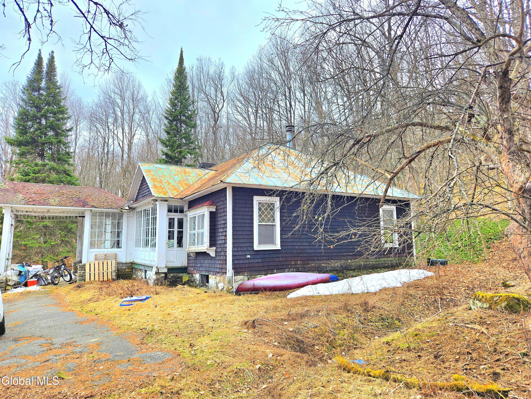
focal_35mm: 23
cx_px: 266
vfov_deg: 58.9
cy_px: 200
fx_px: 353
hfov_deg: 73.9
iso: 40
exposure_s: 1/3333
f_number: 1.8
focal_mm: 5.4
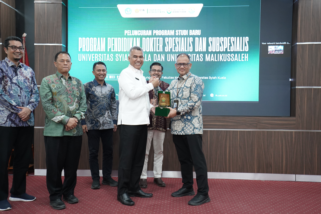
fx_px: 312
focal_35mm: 35
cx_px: 160
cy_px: 107
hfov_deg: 54.4
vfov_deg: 37.9
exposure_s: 1/100
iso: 3200
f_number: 4
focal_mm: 35
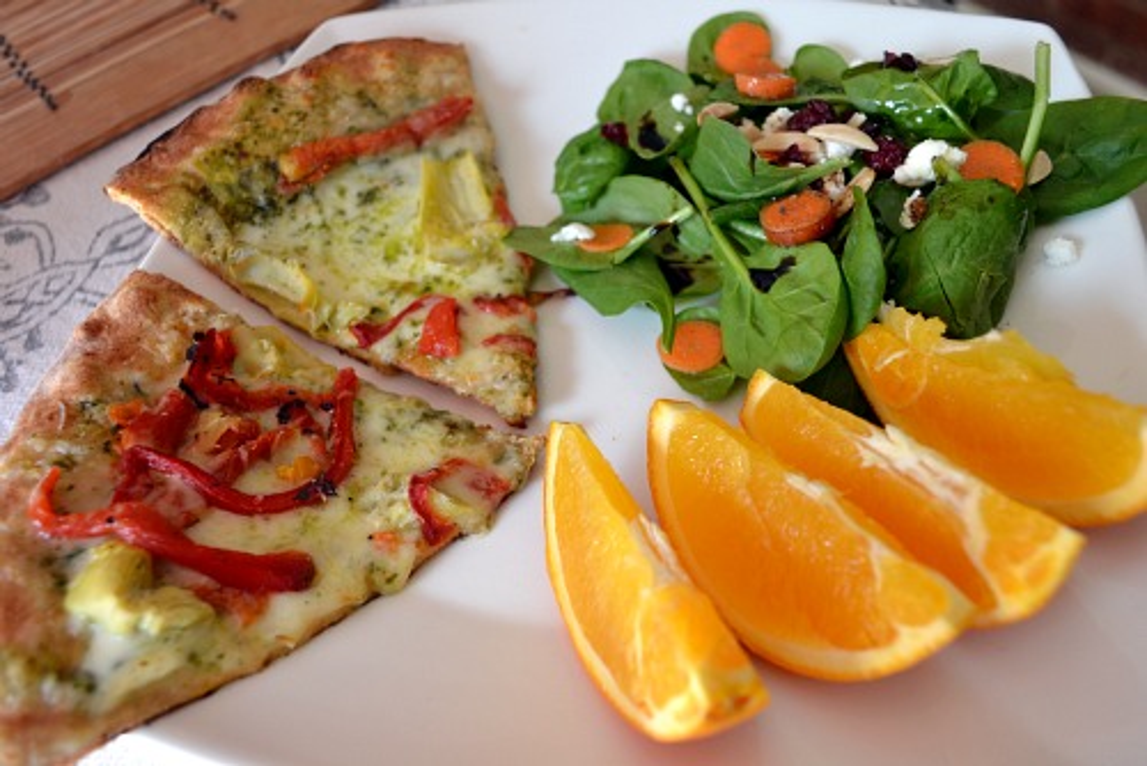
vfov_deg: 43.7
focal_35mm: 30
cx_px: 574
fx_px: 956
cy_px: 383
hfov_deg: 61.9
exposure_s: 1/80
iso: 400
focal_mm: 20
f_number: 4.5
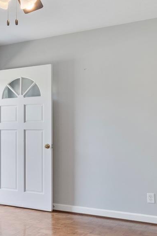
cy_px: 127
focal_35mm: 53
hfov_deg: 21.6
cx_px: -74
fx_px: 347
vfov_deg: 37.5
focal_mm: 10
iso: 400
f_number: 8
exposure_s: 1/2.5
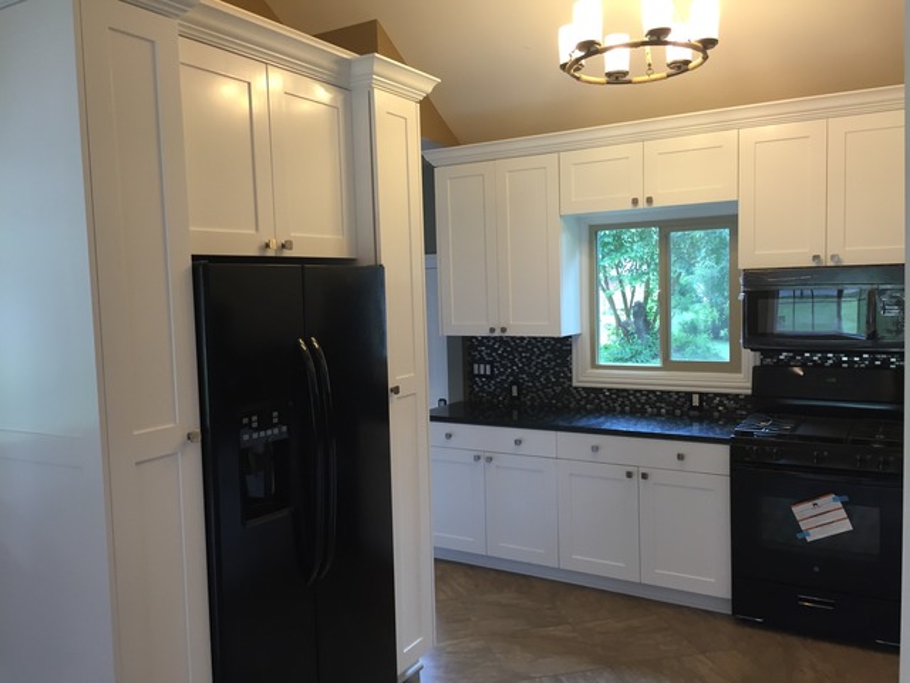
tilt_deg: -4.8
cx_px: 455
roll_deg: +2.1
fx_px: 762
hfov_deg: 61.7
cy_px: 342
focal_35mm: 29
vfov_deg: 48.2
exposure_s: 1/30
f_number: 2.2
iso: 64
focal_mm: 4.15
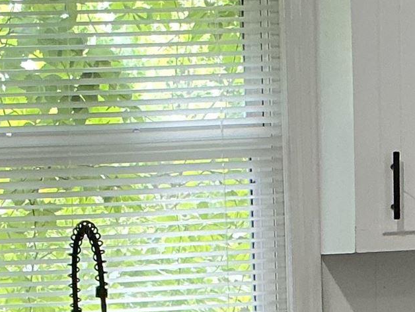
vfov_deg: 10.1
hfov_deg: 14.4
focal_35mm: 137
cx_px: 172
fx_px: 1642
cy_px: 592
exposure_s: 1/60
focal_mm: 3
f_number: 1.8
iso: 125
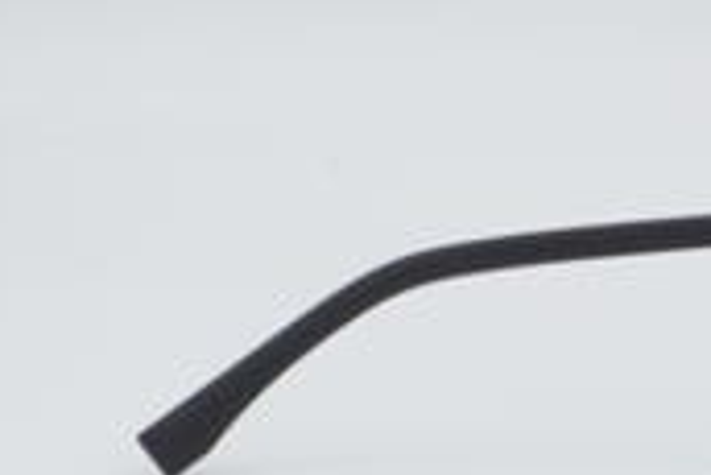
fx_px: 3439
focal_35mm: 174
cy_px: 475
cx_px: 637
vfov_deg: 7.9
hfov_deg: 11.7
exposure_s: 1/3
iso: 100
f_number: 32
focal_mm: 50
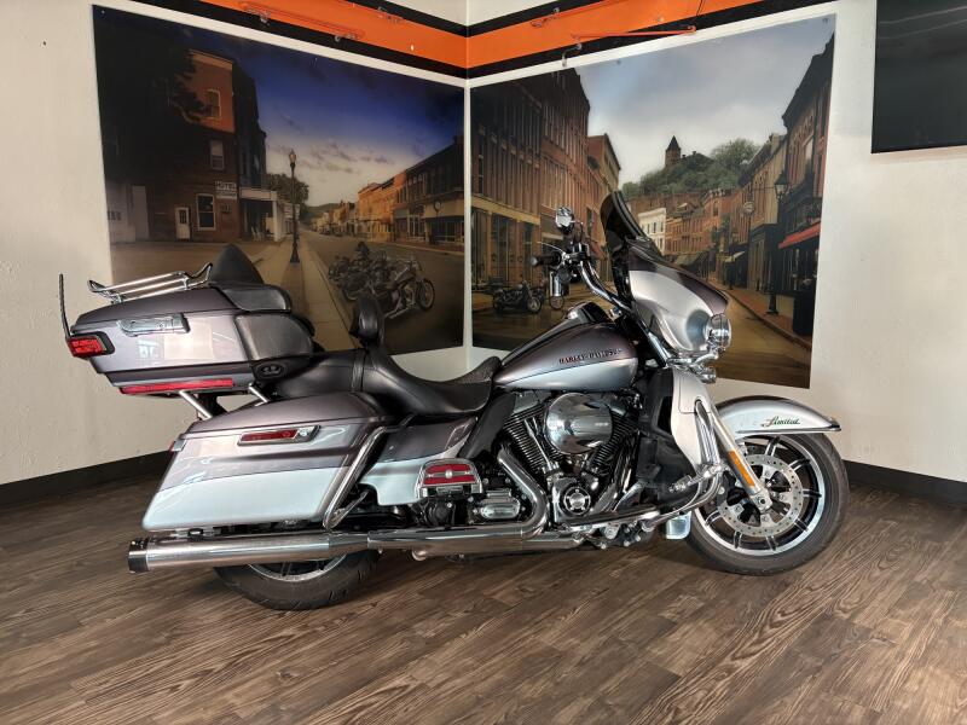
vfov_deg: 53.1
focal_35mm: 26
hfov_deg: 67.3
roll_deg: +0.1
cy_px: 362
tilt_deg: -8.8
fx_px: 726
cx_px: 484
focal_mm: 5.96
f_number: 1.6
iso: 250
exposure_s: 1/60
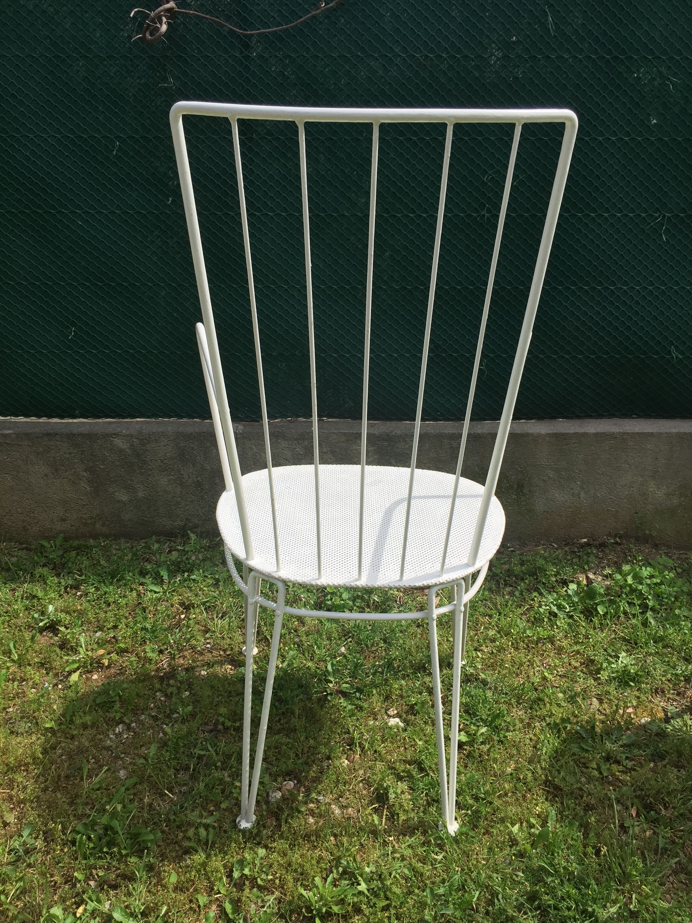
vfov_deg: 61.7
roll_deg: +1.4
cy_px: 462
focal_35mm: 29
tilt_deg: -19.7
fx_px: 773
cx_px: 346
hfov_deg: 48.2
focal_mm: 4.15
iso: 32
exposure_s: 1/1364
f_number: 2.2
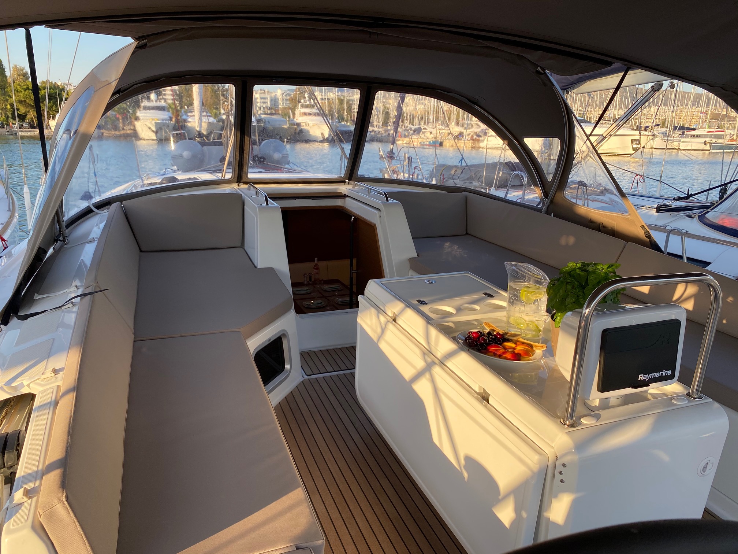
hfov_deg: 67.3
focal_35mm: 26
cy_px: 277
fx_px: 554
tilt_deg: -15.5
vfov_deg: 53.1
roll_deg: -1.4
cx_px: 369
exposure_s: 1/565
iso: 32
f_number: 1.8
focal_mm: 4.25
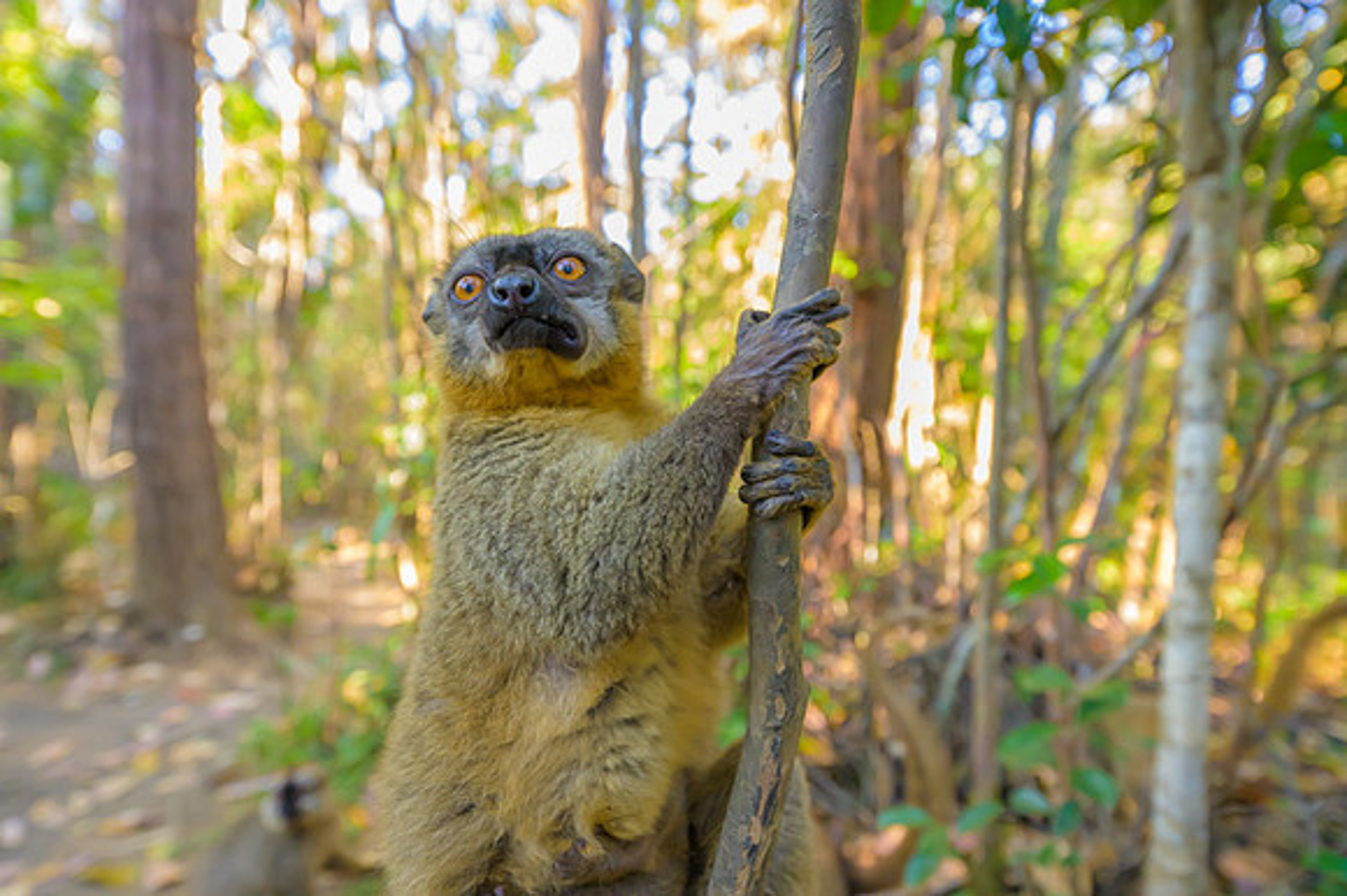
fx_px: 897
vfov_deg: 53.1
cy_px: 448
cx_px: 674
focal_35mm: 24
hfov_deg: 73.8
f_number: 4
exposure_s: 1/800
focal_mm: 24
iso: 6400
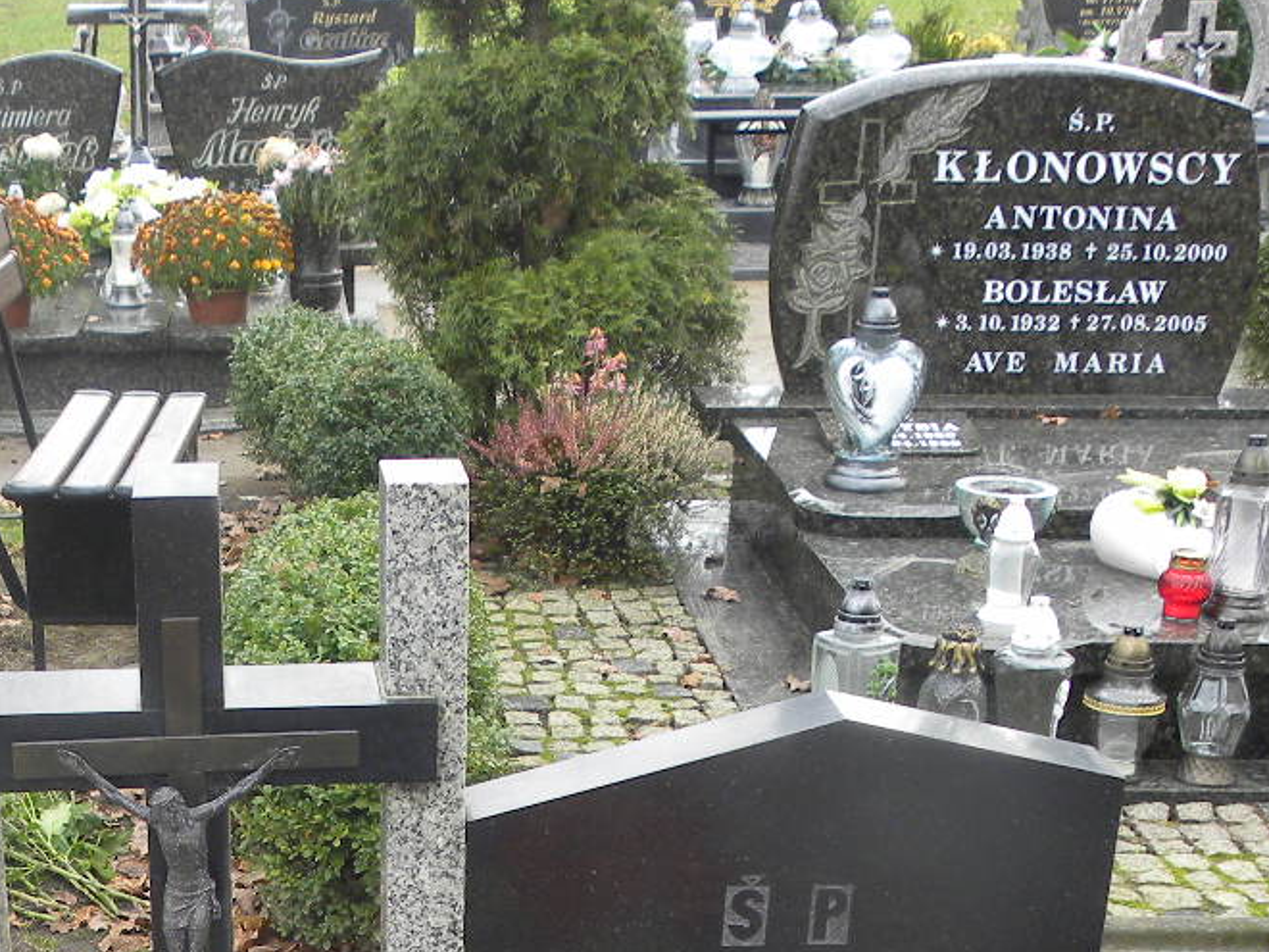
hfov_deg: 29.8
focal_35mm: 63
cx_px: 212
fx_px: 2310
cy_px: 865
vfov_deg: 22.7
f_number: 2.8
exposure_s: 1/75.6
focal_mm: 4.6
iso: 109
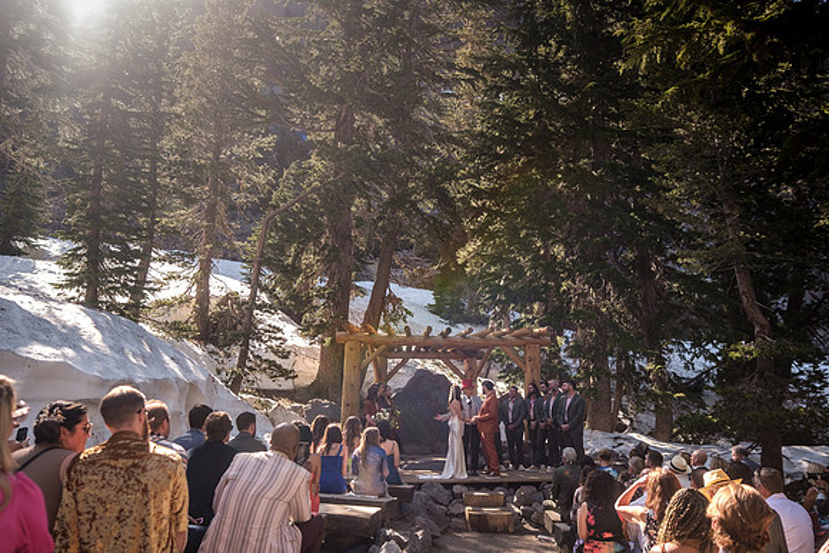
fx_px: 667
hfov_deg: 63.7
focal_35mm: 29
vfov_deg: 45.0
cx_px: 414
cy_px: 276
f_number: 2
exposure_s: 1/1250
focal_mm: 18
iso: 250
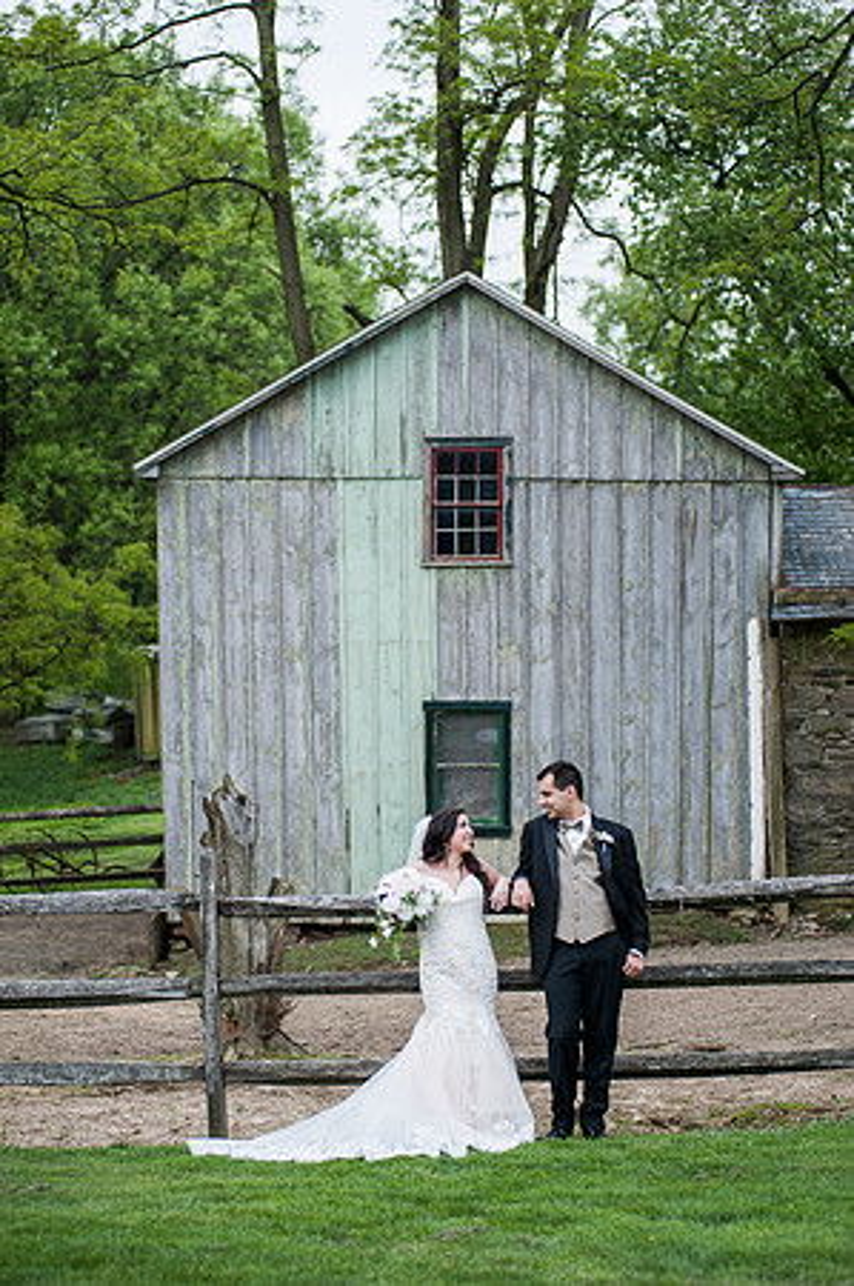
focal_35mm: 80
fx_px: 2853
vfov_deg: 25.4
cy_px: 643
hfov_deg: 17.0
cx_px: 427
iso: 200
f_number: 3.2
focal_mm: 80
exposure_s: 1/1250
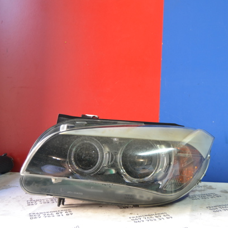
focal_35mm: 44
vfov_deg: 38.3
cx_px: 154
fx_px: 328
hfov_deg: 37.9
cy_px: 115
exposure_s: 1/60
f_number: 3.5
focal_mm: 22
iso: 720
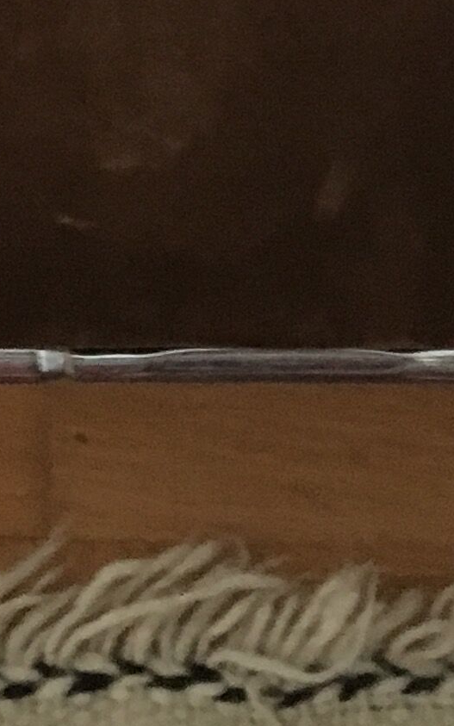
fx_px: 2910
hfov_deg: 8.9
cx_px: 77
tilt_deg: -46.2
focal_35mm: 147
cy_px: -601
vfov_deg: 12.8
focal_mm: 4.15
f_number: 2.2
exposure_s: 1/17
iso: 400
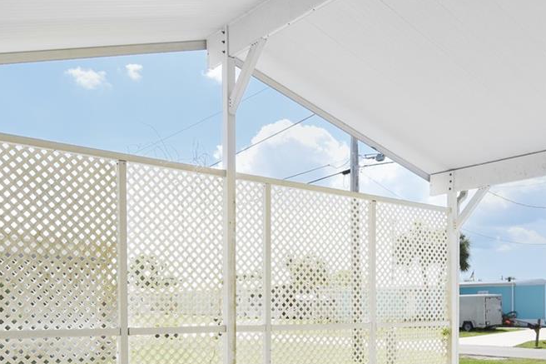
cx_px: 316
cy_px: 314
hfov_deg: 48.1
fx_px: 610
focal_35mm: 40
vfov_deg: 31.9
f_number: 8
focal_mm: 11
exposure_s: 1/640
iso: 200
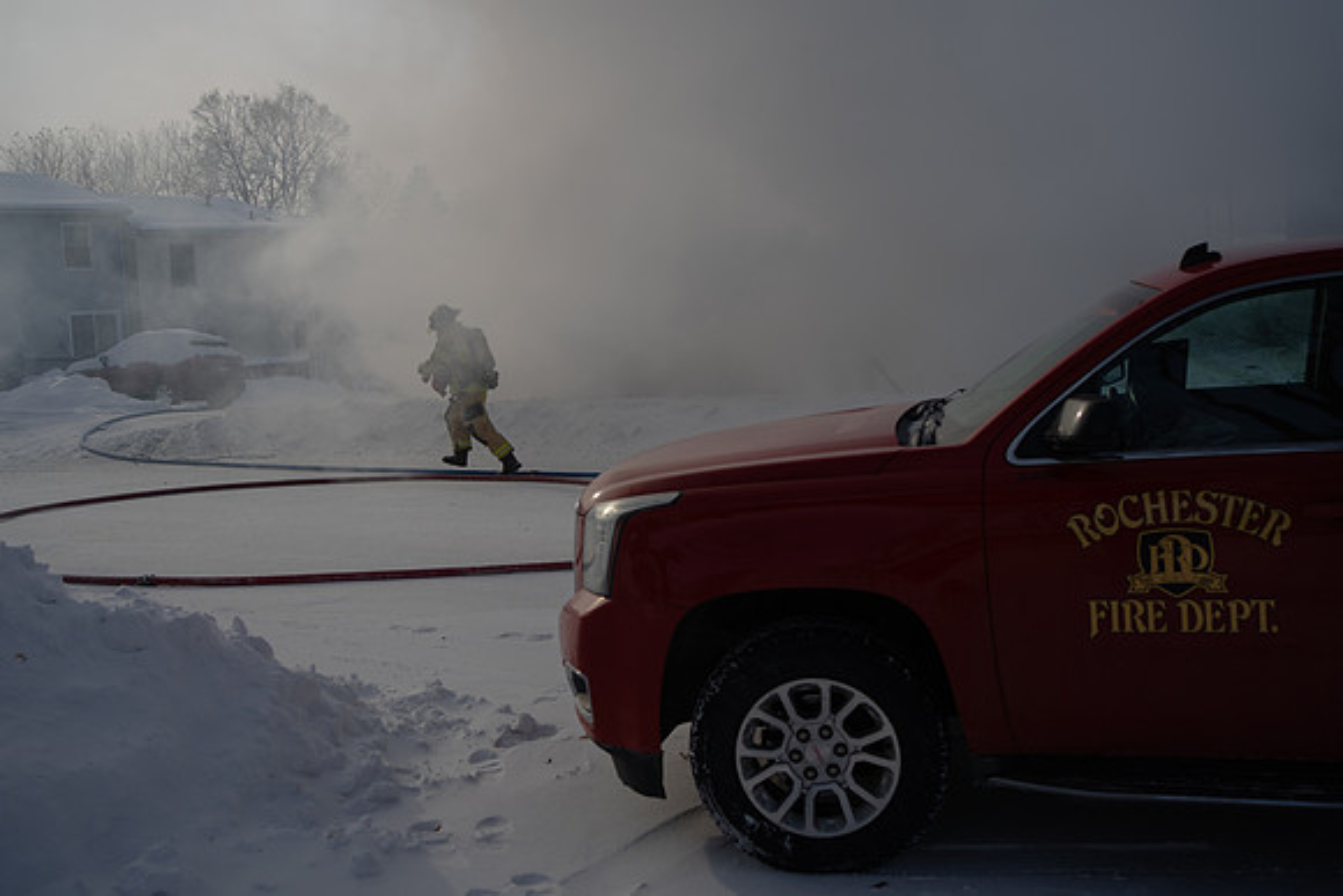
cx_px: 647
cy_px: 441
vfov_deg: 36.1
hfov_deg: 52.0
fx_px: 1376
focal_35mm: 37
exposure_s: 1/2000
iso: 125
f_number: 4.5
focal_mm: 35
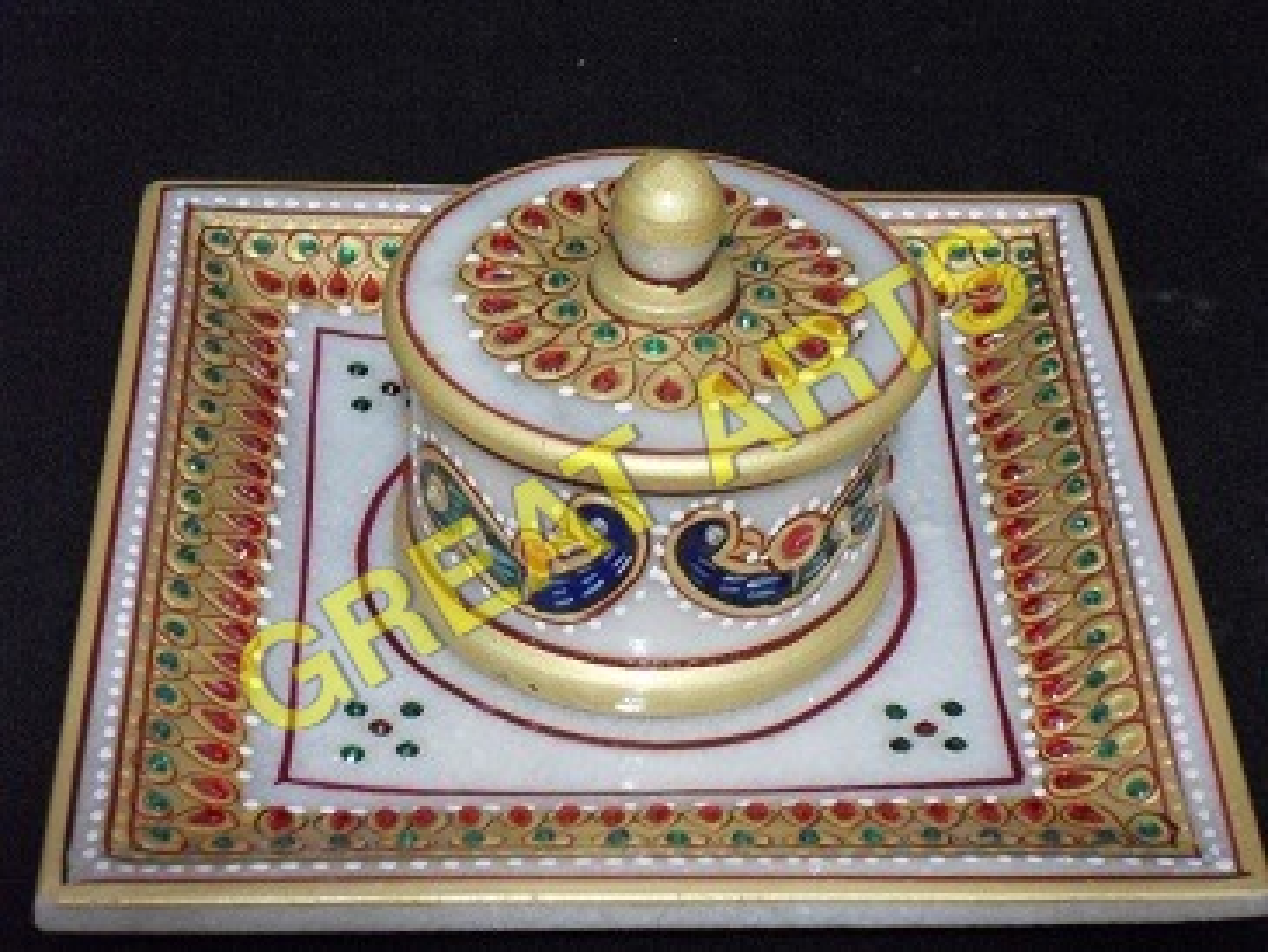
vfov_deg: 18.7
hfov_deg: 24.7
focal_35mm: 79
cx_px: 634
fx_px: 2895
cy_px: 476
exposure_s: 1/15
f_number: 5.3
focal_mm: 14.2
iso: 800
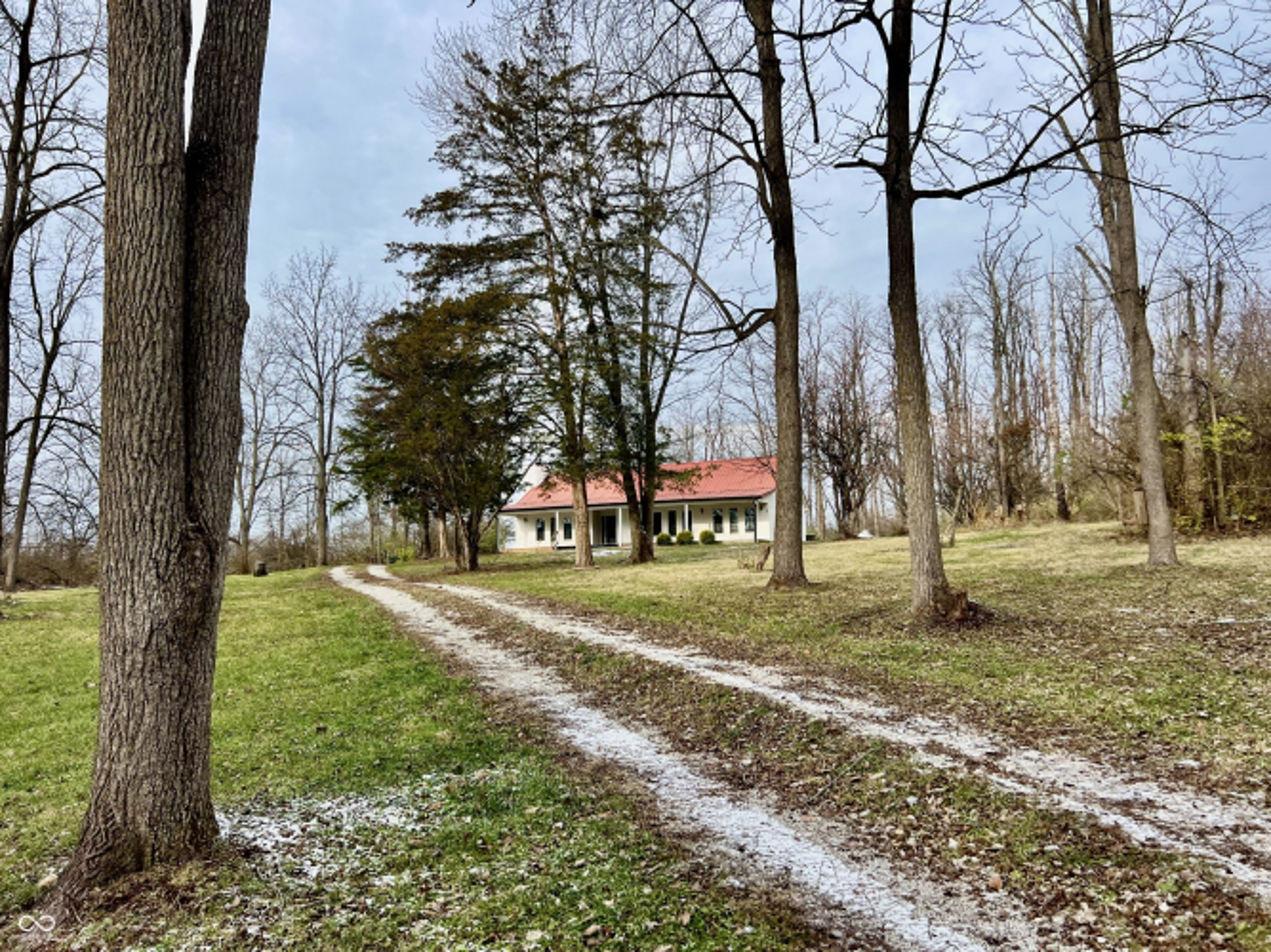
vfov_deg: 53.0
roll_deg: +0.0
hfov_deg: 67.3
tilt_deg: +6.0
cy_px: 476
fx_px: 954
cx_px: 636
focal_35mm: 26
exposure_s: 1/2045
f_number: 1.5
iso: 50
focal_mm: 5.7
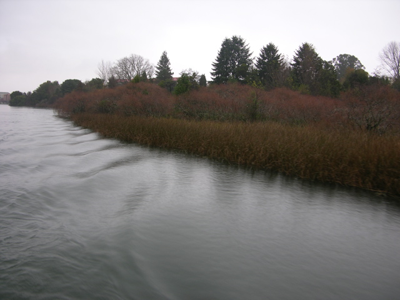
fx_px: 404
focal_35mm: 35
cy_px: 150
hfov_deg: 52.6
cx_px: 200
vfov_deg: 40.7
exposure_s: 1/33.9
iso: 50
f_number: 2.8
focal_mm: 8.9
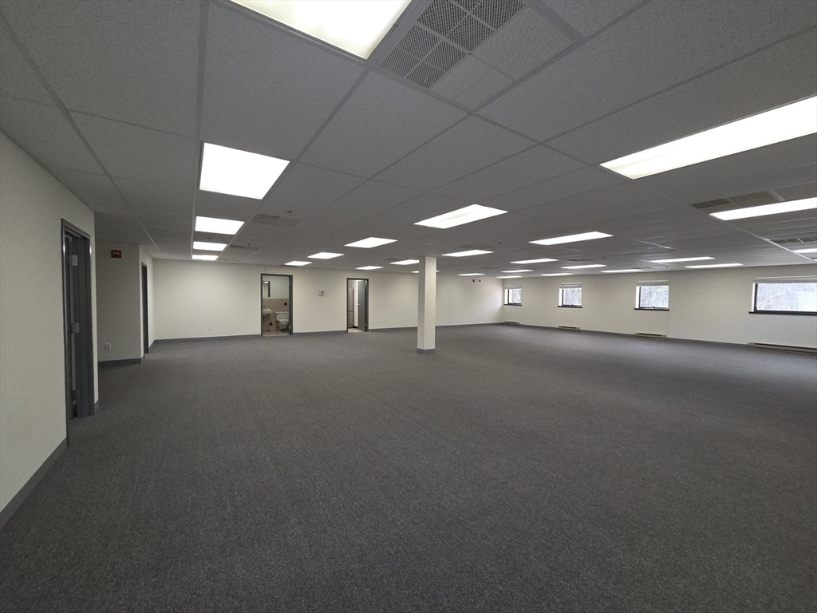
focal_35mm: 13
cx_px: 408
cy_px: 306
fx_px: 307
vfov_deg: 89.9
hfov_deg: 106.2
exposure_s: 1/60
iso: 160
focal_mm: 2.2
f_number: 2.2
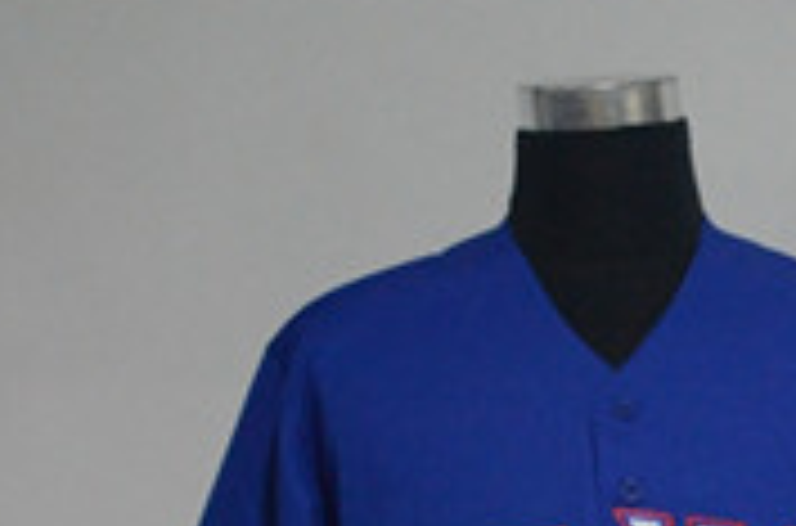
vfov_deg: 6.4
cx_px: 926
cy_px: 713
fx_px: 4675
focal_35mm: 212
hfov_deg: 9.6
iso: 4000
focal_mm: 50
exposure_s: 1/50
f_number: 4.8
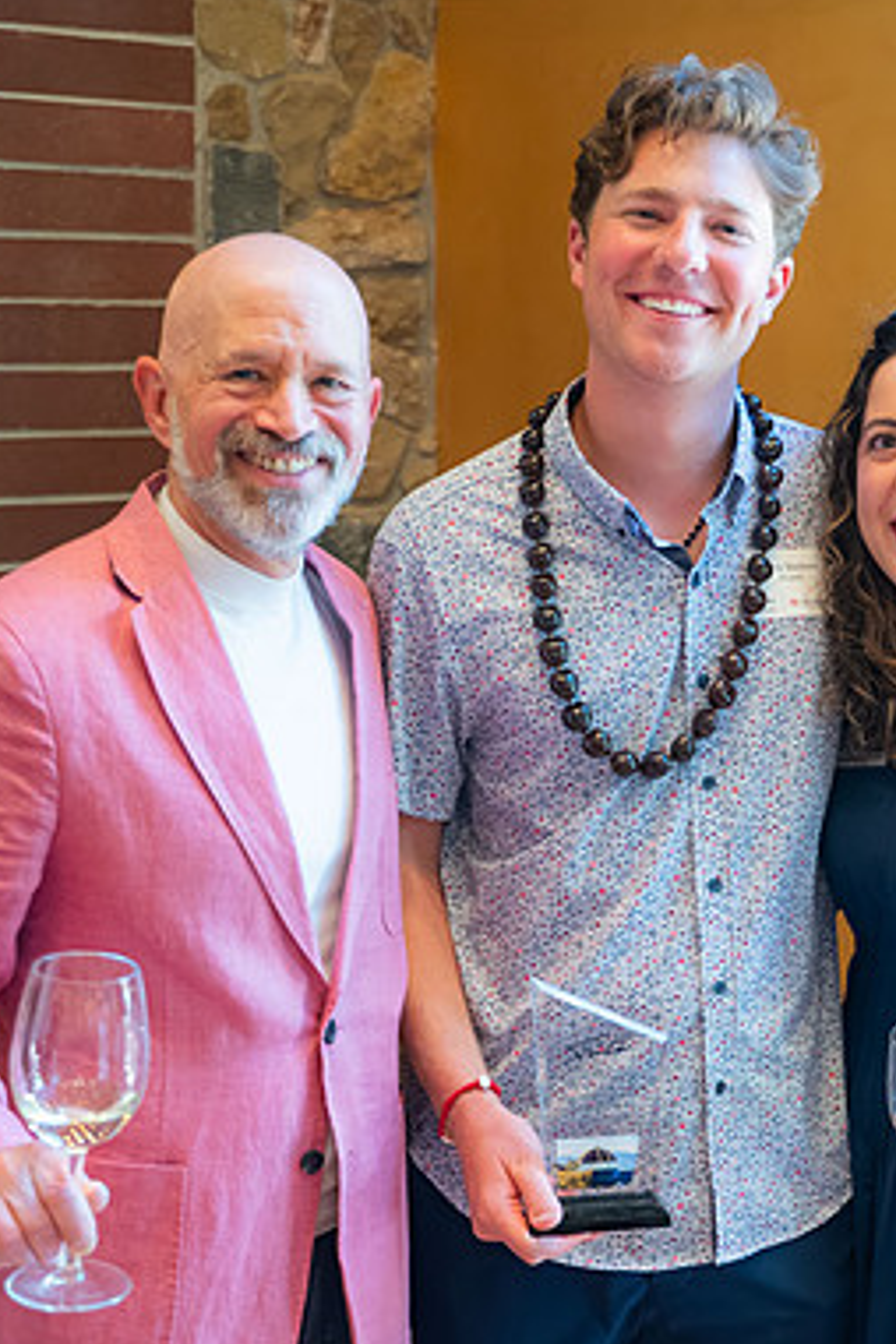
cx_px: 692
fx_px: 2389
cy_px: 731
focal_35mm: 64
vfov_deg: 31.4
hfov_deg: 21.0
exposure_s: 1/125
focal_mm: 36
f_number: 2.8
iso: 2000
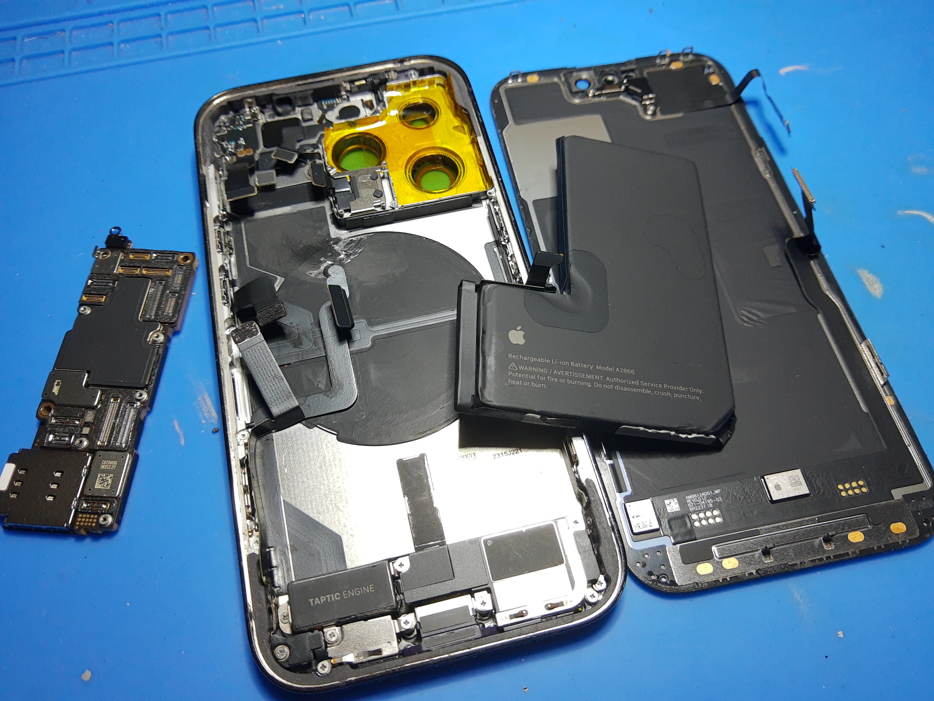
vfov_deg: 53.1
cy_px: 350
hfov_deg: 67.3
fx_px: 702
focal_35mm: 26
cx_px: 467
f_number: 1.8
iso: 147
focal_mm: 3.95
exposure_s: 1/50
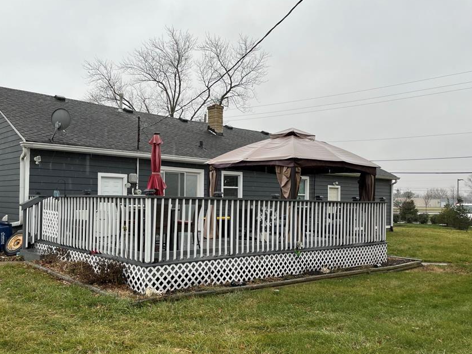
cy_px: 187
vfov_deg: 44.1
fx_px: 436
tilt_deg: +4.0
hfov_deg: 56.6
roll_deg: +1.6
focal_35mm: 32
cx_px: 206
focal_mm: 5.1
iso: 50
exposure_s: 1/327
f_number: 1.6
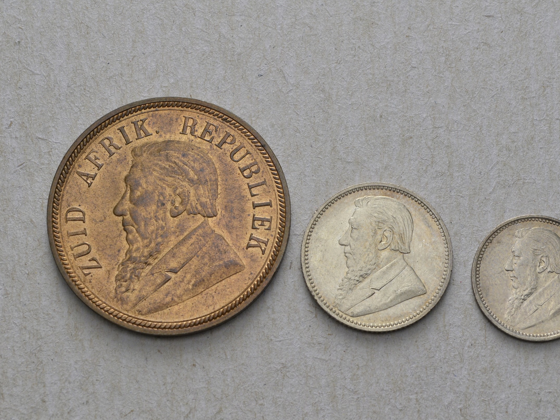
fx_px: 1465
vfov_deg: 16.3
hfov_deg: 21.6
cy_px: 208
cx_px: 304
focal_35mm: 91
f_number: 14
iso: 400
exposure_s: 1/250
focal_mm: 55
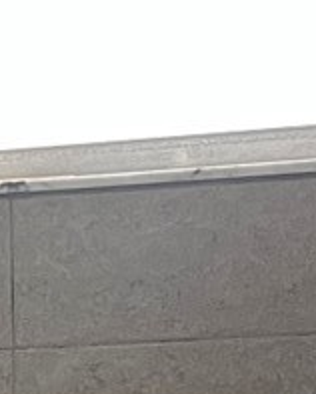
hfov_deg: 7.1
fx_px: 2405
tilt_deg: -13.7
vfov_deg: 8.7
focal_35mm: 206
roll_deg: +3.6
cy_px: 840
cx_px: -416
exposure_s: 1/60
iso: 100
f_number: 1.6
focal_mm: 5.1
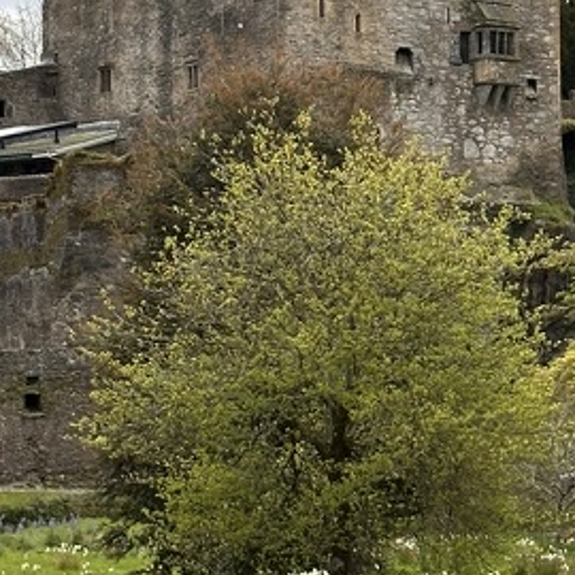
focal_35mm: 161
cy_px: 226
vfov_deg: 10.9
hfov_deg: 10.9
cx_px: 281
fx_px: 3026
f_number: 1.78
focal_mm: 6.86
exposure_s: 1/3367
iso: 64
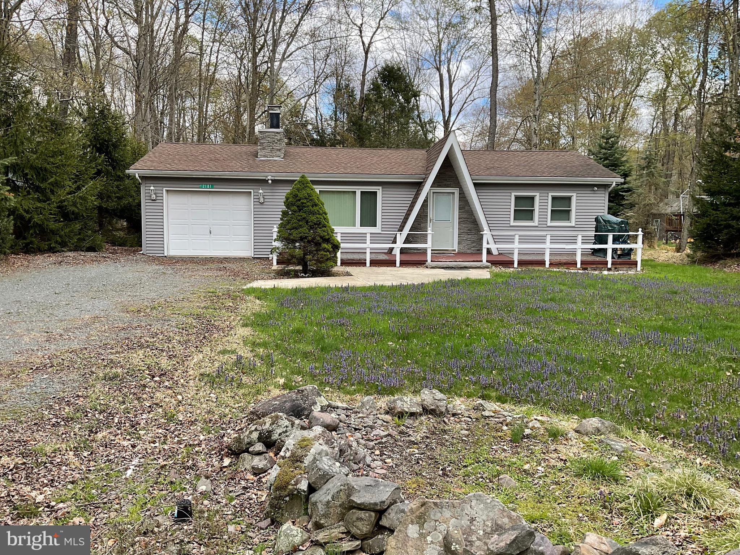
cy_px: 278
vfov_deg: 48.2
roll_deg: -0.2
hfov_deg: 61.7
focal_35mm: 29
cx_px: 370
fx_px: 620
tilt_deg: -4.4
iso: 16
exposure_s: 1/389
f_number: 1.8
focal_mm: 3
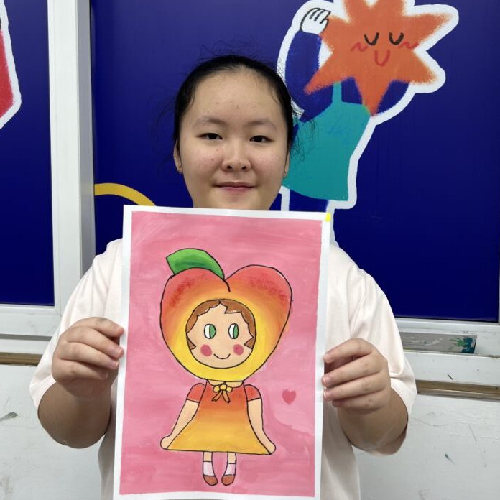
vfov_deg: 49.6
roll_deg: -0.5
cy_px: 214
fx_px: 539
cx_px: 254
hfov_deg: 49.7
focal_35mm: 33
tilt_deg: -4.5
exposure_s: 1/106
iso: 32
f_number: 1.5
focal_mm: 5.7
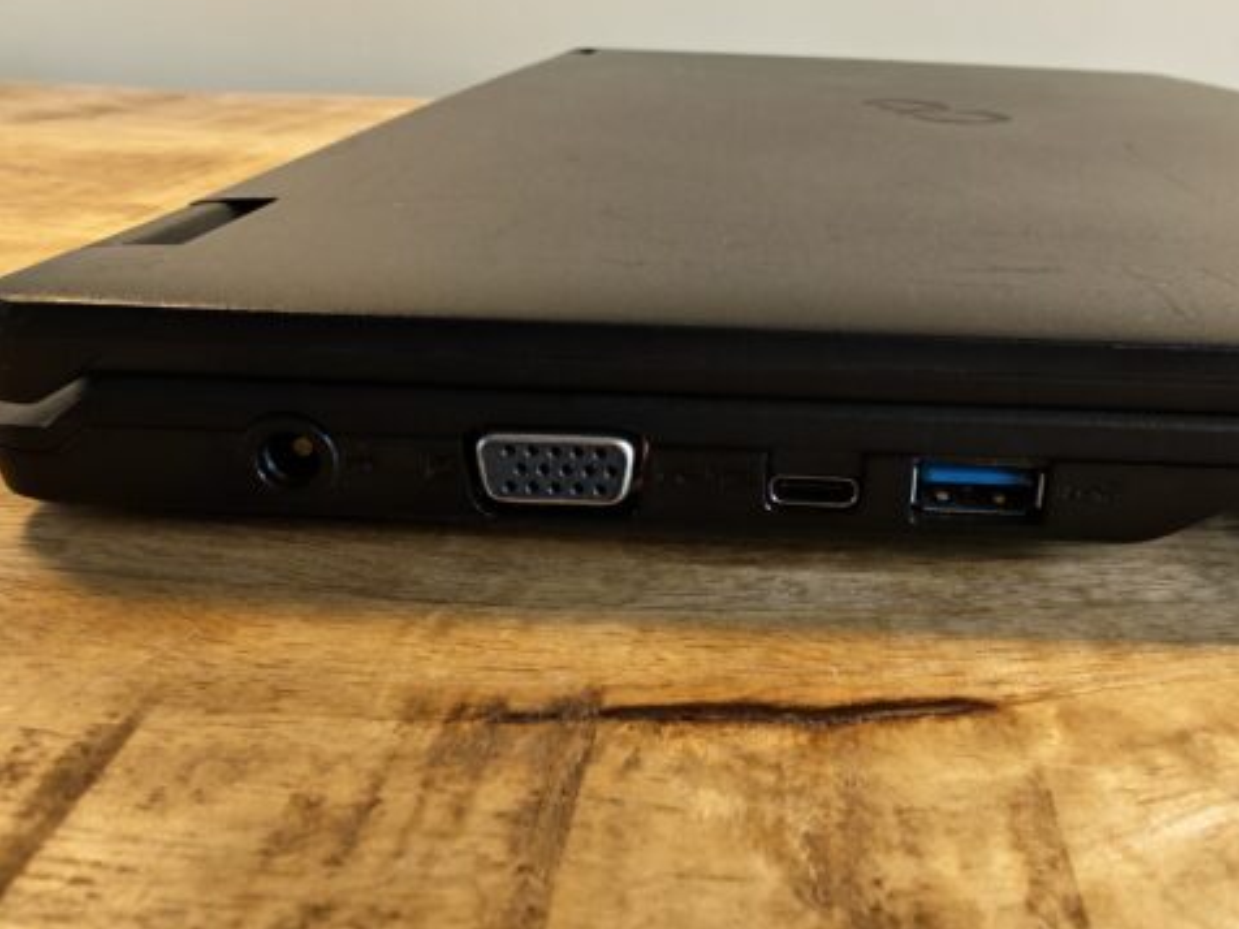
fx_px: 1038
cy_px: 518
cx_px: 778
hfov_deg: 60.8
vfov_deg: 48.1
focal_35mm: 29
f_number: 2
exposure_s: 1/50
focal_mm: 1.82
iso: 200
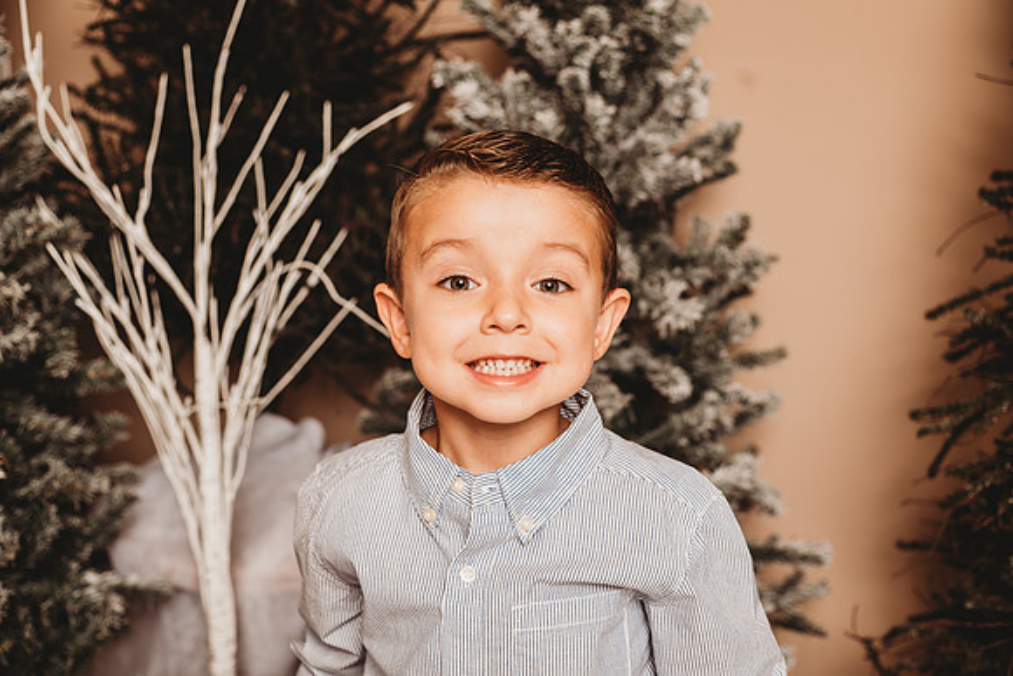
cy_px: 338
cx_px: 506
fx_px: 1351
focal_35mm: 48
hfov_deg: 41.1
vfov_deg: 28.1
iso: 100
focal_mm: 48
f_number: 4
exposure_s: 1/160
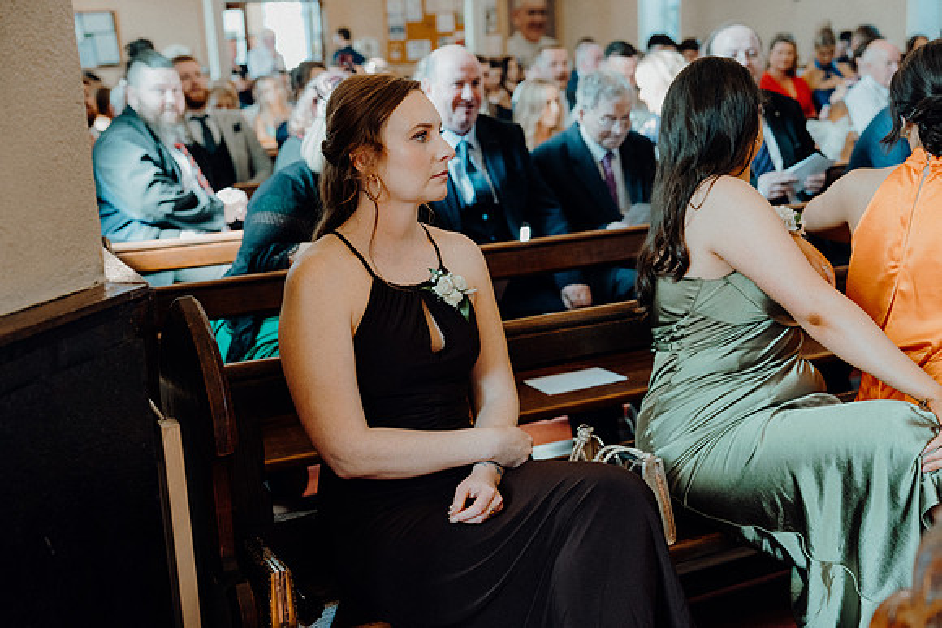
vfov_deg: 29.9
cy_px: 314
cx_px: 471
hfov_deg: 43.6
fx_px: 1178
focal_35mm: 45
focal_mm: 45
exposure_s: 1/200
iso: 2500
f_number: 3.2
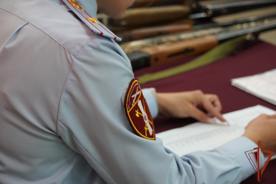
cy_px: 92
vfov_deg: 16.0
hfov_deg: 23.8
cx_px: 138
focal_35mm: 86
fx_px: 656
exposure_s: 1/160
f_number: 5.6
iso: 1600
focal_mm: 57
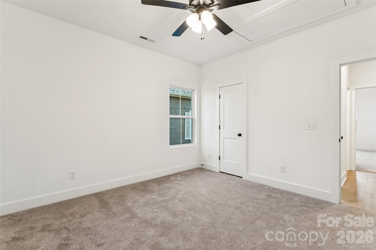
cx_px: 188
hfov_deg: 95.3
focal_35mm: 16
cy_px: 125
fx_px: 171
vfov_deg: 72.4
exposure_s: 1/2.5
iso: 100
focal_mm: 16.4
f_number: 11
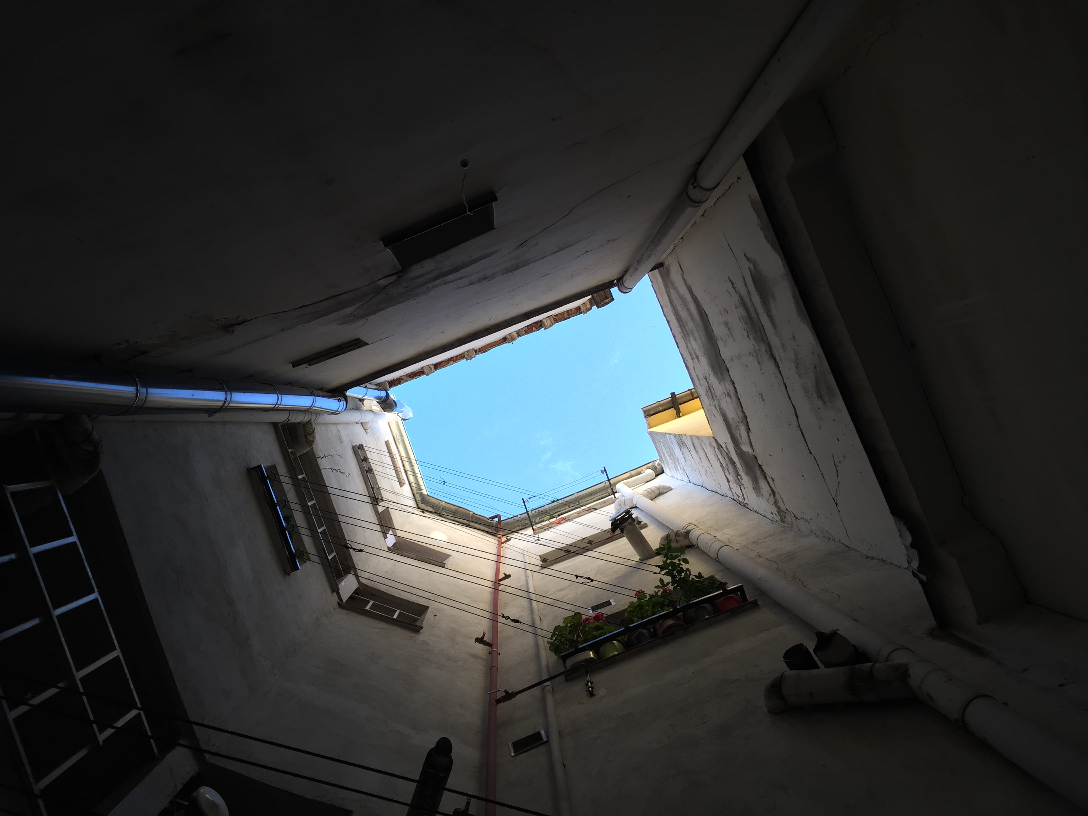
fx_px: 911
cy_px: 408
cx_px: 544
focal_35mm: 29
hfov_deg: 61.7
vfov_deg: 48.2
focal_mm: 4.15
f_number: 2.2
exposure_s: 1/110
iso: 32
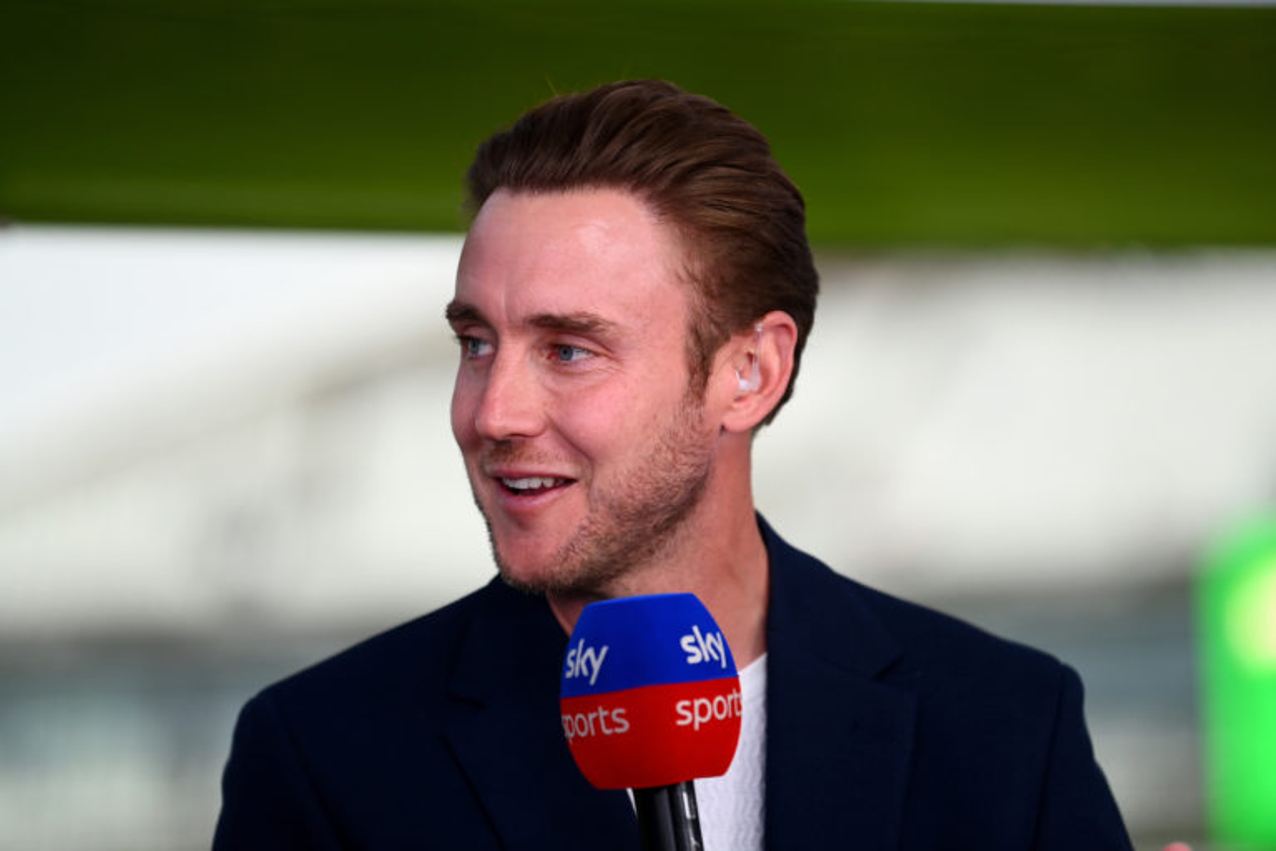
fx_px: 7088
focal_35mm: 200
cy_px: 426
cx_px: 638
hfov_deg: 10.3
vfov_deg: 6.9
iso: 800
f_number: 2.8
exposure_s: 1/1600
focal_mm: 200
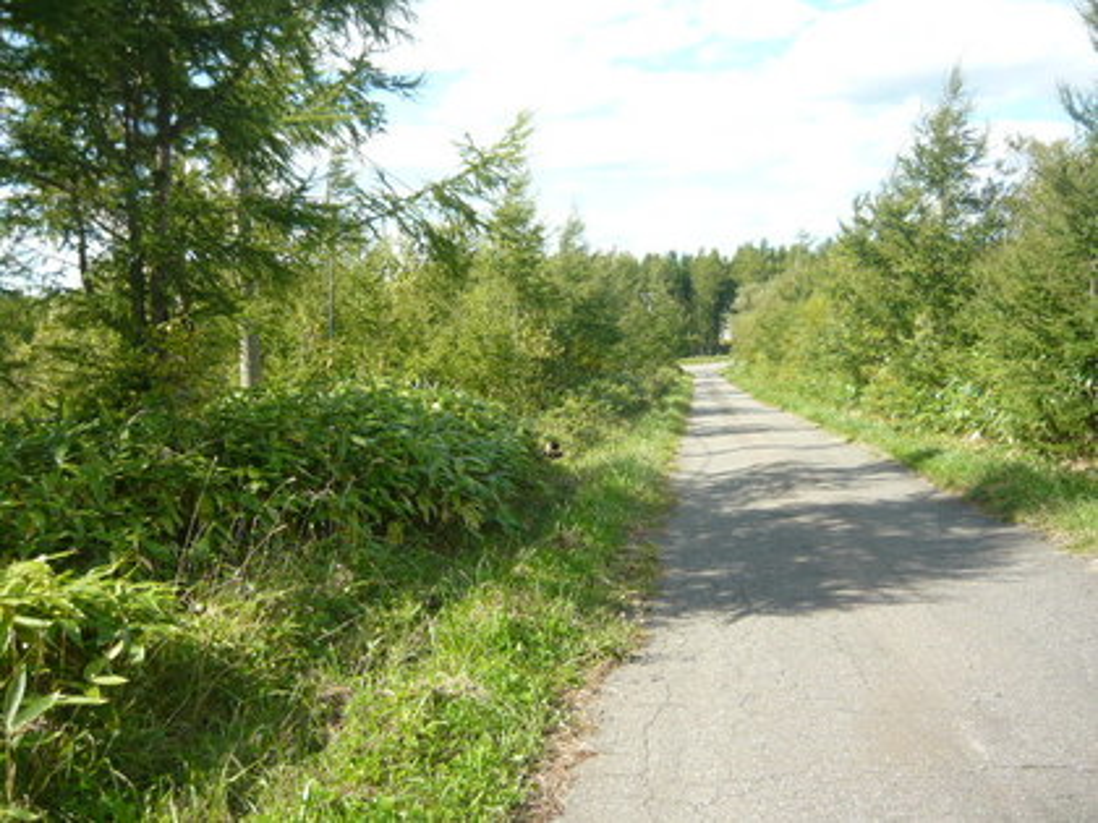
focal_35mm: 33
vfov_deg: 42.9
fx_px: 1047
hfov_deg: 55.4
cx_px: 549
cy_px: 412
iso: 100
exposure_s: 1/500
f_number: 2.8
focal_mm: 5.5
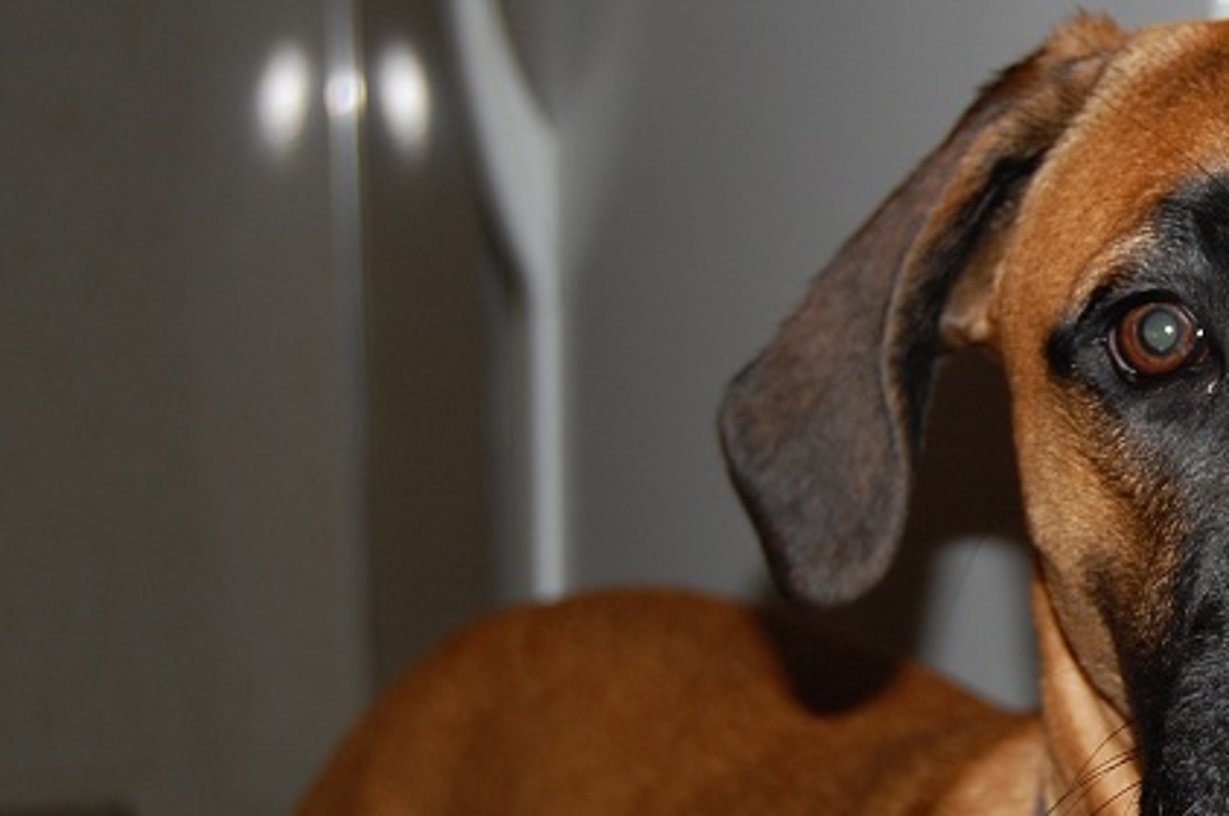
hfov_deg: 16.5
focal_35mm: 122
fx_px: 4159
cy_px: 595
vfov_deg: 11.2
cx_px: 1222
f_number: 4.8
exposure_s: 1/500
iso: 200
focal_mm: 38
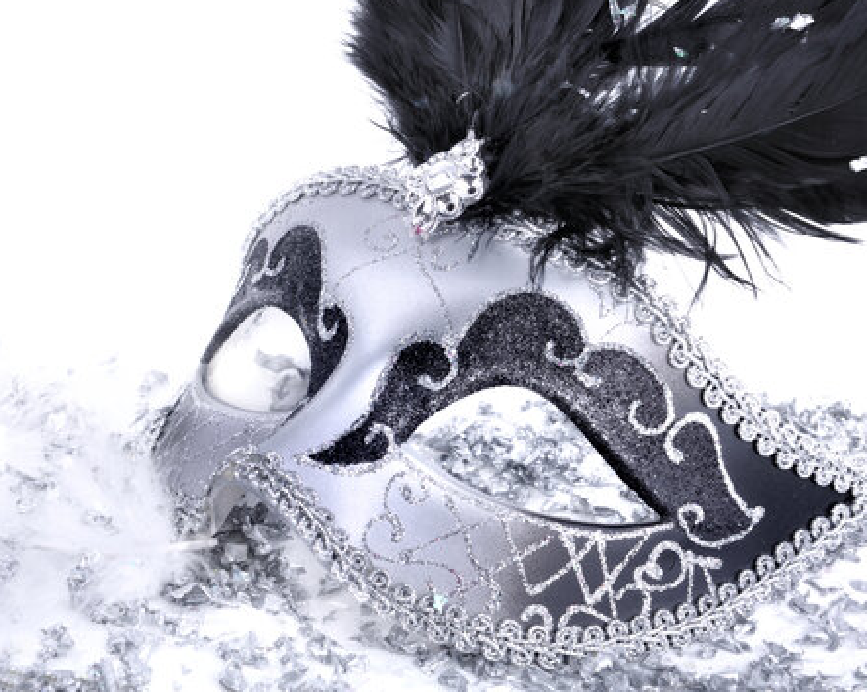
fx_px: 2206
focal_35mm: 86
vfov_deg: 17.9
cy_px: 342
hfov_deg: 22.2
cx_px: 384
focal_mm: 50
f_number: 11
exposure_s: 1/160
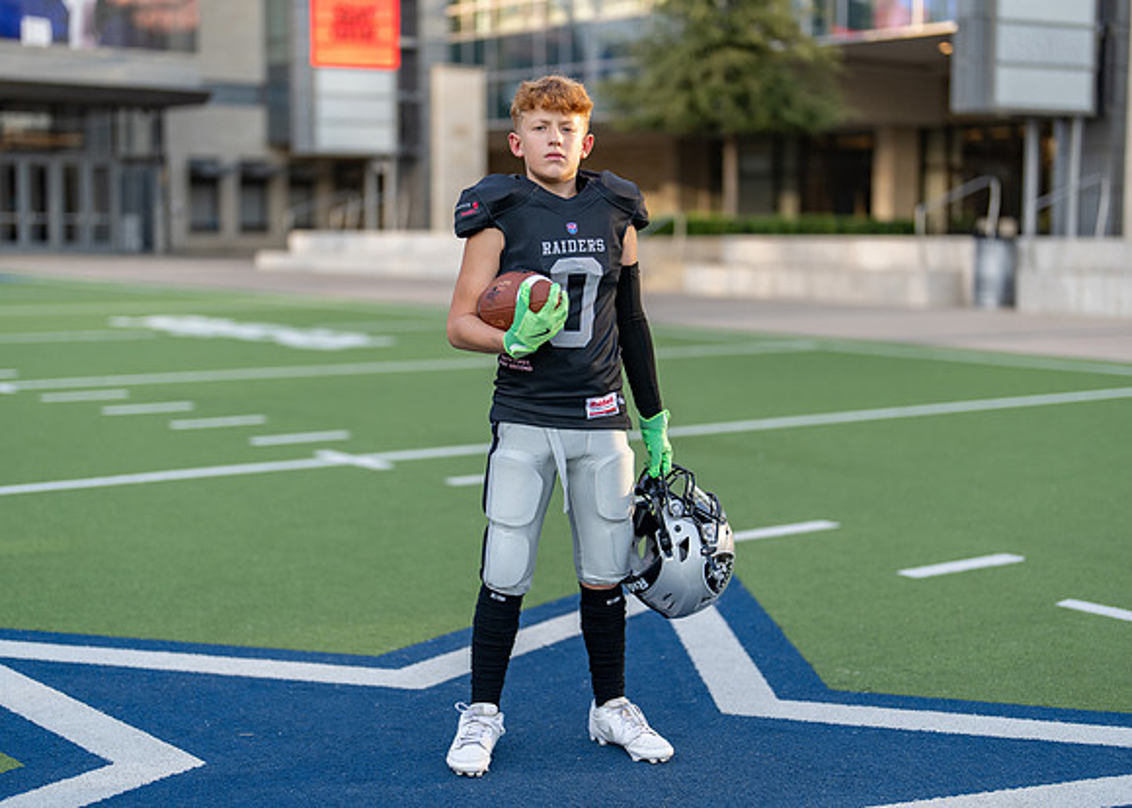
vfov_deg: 24.7
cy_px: 434
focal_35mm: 57
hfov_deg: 34.1
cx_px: 590
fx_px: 1848
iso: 100
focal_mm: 50
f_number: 1.2
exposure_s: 1/2000
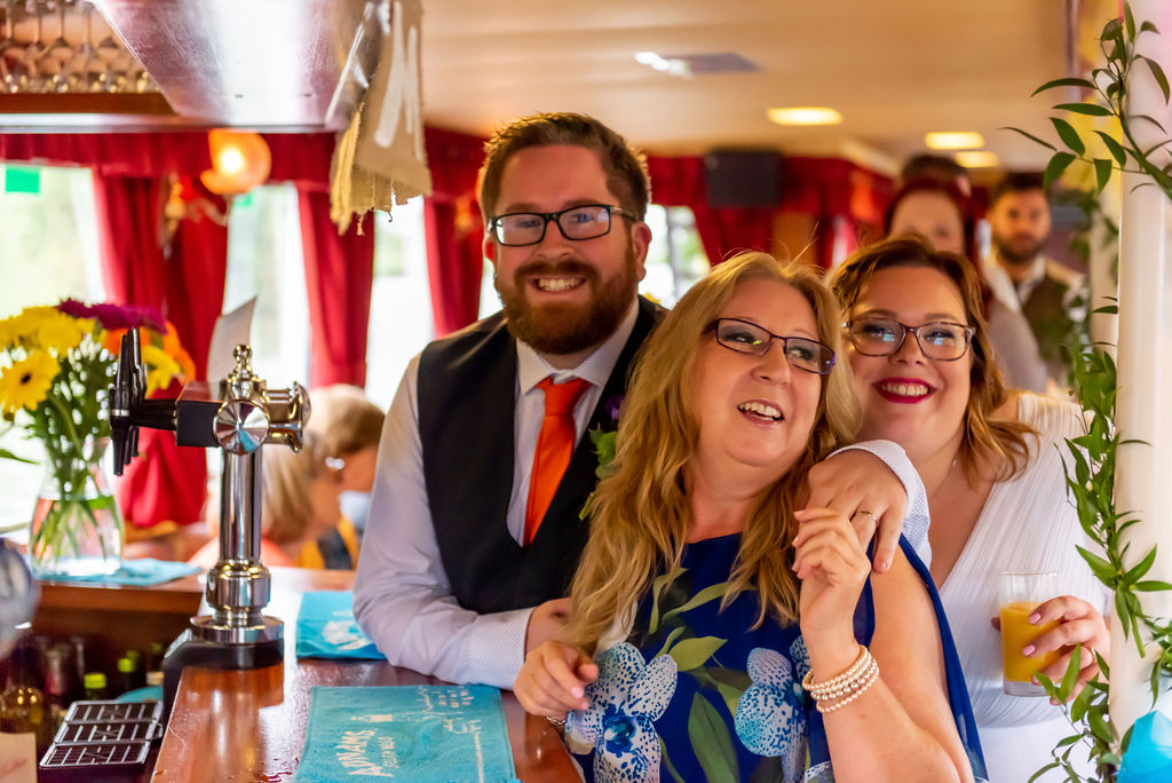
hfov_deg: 30.5
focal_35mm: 66
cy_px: 392
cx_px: 586
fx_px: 2150
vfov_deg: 20.6
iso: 3200
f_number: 3.2
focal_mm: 66
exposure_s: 1/160
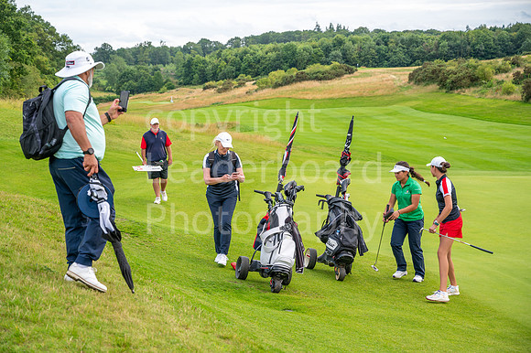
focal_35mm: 70
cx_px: 266
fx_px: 1032
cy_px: 176
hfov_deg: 28.9
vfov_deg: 19.4
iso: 400
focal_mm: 70
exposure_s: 1/400
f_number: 5
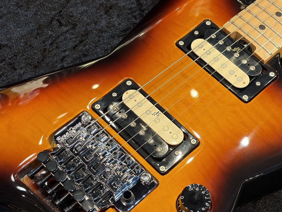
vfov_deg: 22.9
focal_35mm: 64
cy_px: 124
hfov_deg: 30.2
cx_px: 173
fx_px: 521
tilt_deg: -56.6
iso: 100
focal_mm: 5.96
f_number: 1.6
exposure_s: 1/40
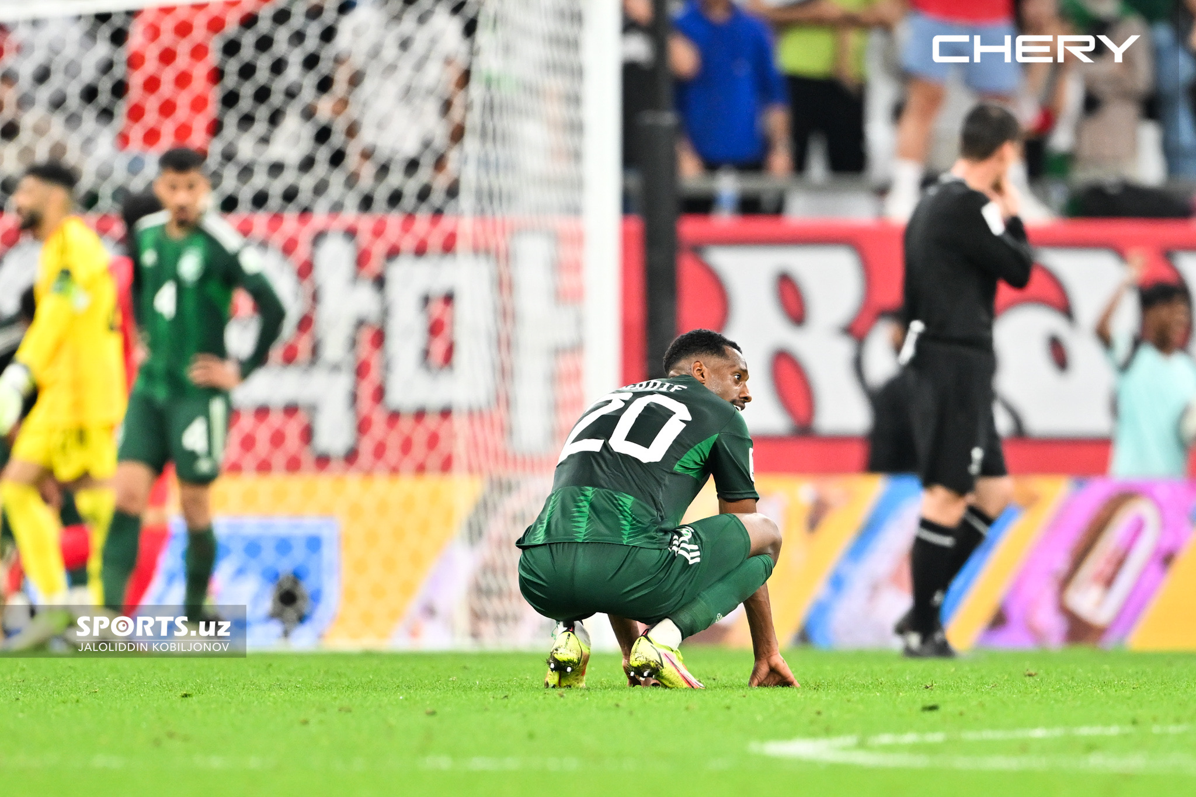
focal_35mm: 400
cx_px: 598
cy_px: 398
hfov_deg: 5.2
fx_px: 13287
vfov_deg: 3.4
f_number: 2.8
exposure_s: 1/1000
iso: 1600
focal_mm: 400
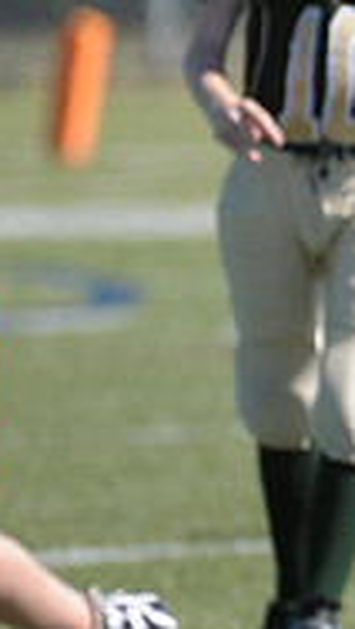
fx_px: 21064
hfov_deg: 1.0
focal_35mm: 1261
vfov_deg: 1.7
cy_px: 323
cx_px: 938
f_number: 4
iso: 640
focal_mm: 260
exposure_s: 1/3200
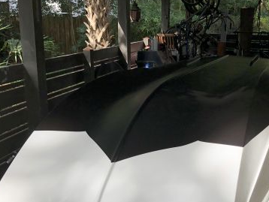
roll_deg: -1.5
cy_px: 147
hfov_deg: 38.0
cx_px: 162
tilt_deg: -18.2
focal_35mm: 50
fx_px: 389
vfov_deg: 28.8
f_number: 1.8
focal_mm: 3.99
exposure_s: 1/522
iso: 20
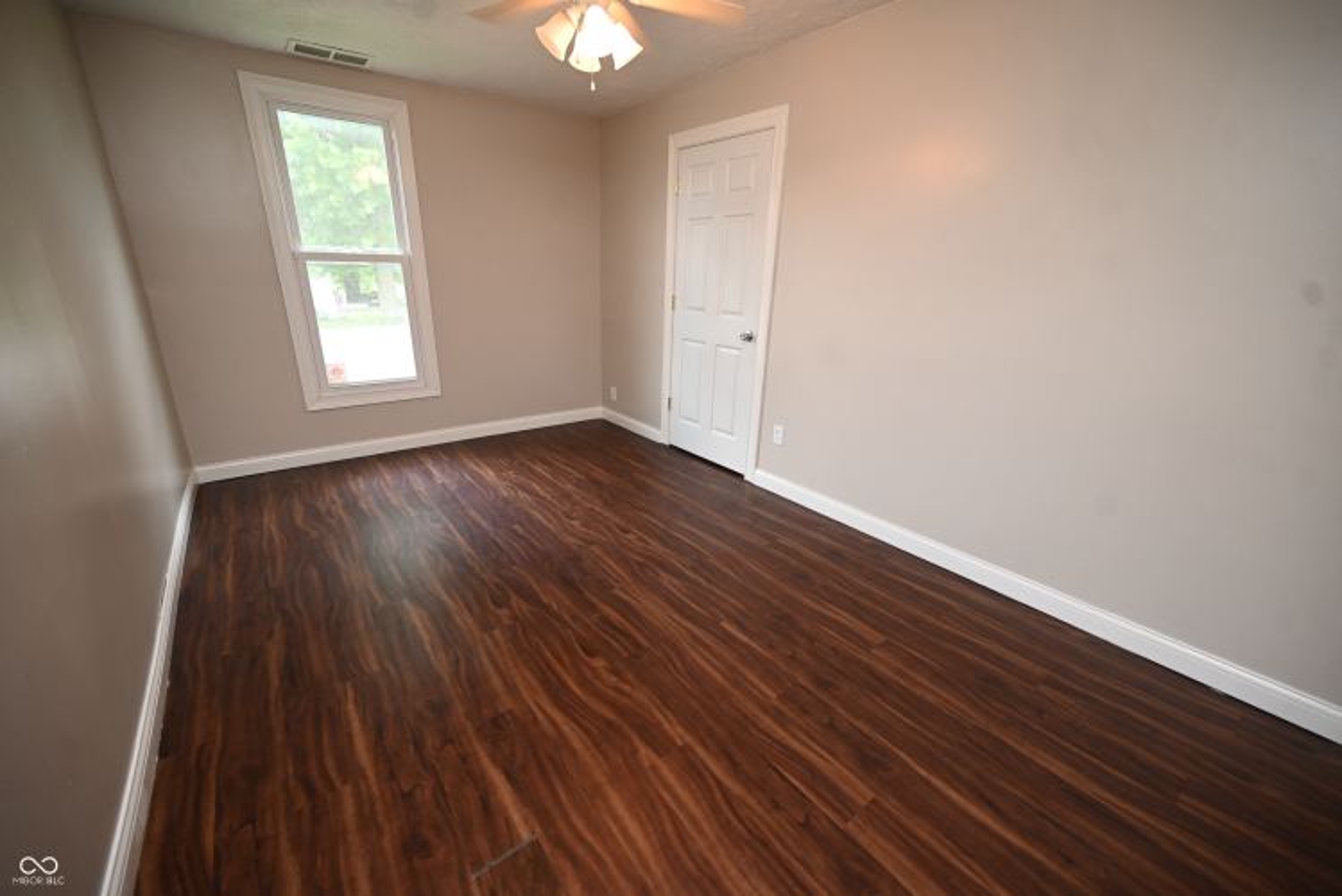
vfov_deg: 81.3
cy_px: 448
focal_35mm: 14
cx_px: 671
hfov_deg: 104.2
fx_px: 522
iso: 560
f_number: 4
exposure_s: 1/60
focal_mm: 14
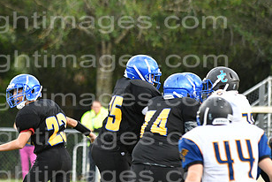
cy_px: 158
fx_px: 2987
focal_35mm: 395
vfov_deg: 3.5
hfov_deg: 5.2
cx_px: 31
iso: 800
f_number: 3.5
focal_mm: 140
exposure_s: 1/1600
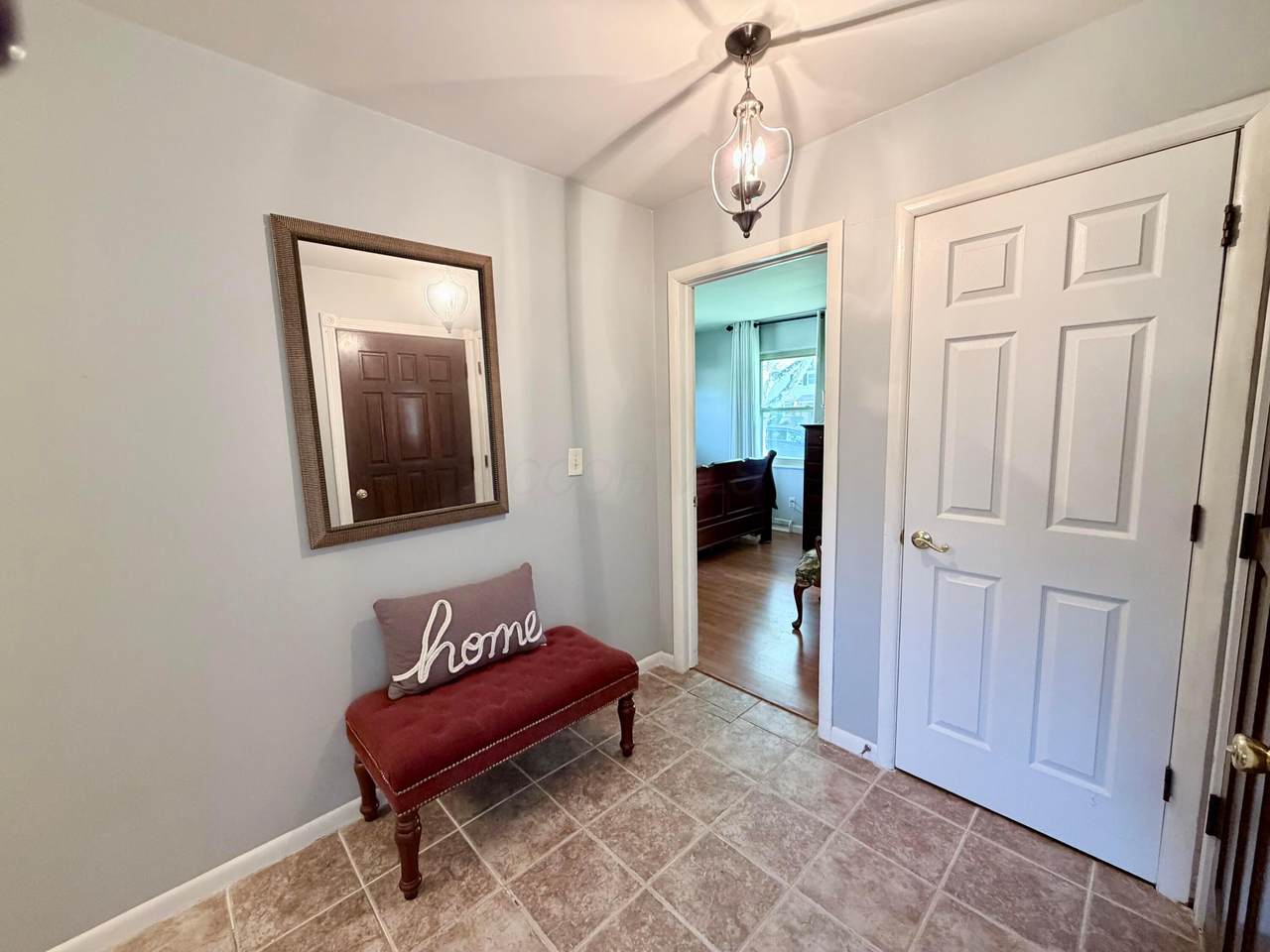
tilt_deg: -7.5
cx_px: 635
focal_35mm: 14
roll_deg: +2.3
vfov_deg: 85.7
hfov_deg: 102.1
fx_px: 514
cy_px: 476
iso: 320
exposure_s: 1/60
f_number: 2.2
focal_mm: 2.22
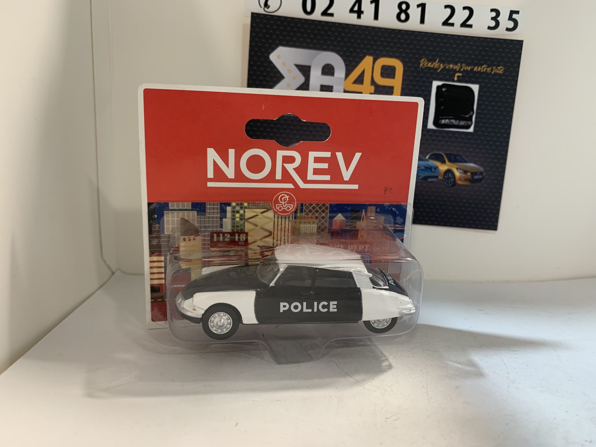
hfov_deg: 67.3
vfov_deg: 53.1
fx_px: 448
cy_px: 224
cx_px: 298
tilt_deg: -11.4
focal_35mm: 26
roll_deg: -2.5
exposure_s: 1/50
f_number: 1.8
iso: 80
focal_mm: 4.25
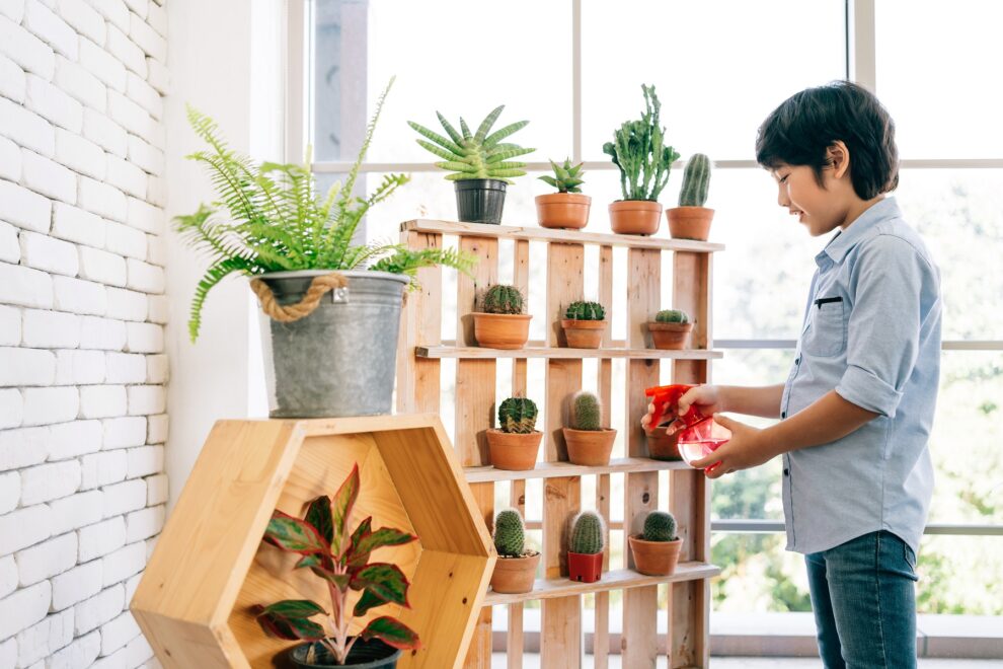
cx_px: 502
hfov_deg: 54.4
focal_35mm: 35
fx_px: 975
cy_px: 334
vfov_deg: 37.9
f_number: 2.5
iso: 250
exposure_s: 1/160
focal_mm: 35
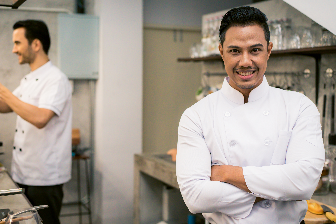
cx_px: 168
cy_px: 112
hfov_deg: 39.6
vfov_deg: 27.0
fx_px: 467
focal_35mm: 50
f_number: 3.2
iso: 400
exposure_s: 1/125
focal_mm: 50
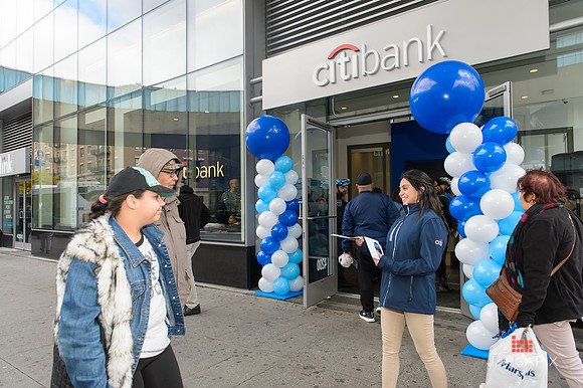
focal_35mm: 24
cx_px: 292
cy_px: 194
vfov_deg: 53.1
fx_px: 388
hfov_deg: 73.8
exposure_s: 1/250
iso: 400
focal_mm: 24
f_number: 4.5
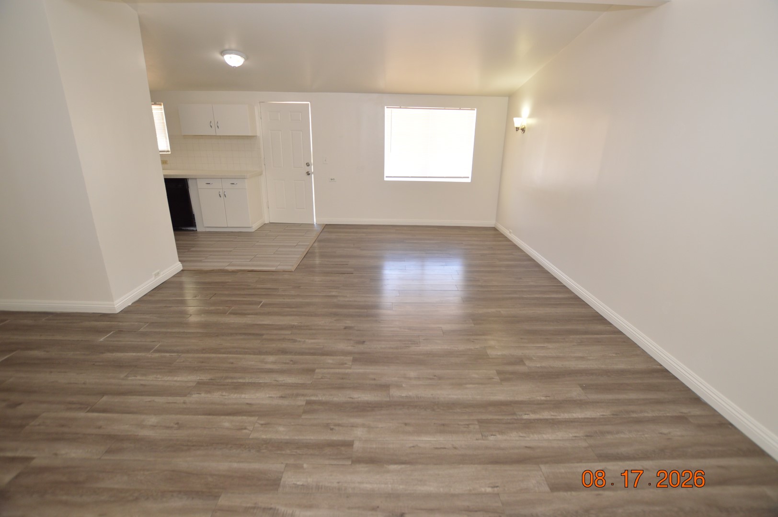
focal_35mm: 15
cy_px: 258
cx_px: 389
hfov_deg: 100.4
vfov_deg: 77.2
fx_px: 324
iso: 400
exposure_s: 1/60
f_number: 4
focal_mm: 10
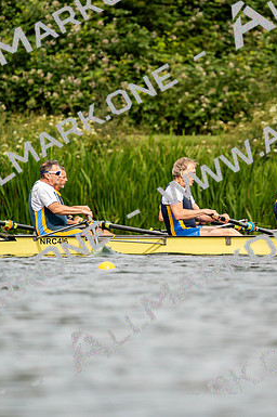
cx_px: 291
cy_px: 208
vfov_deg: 2.8
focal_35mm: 748
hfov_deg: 1.8
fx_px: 8648
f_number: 6.3
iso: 250
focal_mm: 496
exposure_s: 1/2000
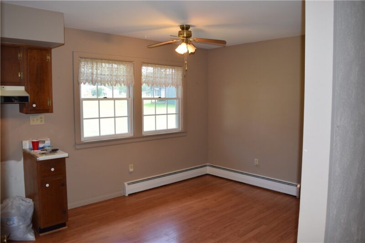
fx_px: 274
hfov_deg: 67.4
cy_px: 122
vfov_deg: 47.9
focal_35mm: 27
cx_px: 182
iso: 800
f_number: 5.6
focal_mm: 18
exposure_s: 1/125
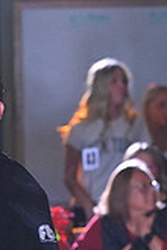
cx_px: -80
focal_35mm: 511
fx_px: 3555
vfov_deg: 4.0
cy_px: 380
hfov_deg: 2.7
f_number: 5.6
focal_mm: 145
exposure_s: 1/320
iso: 6400
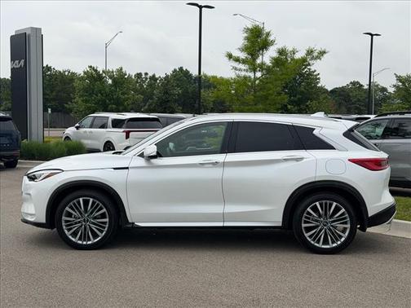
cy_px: 154
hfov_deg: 39.7
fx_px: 570
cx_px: 206
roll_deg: -0.7
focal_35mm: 48
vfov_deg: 30.3
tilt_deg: -4.4
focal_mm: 6.76
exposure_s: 1/5587
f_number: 1.78
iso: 64
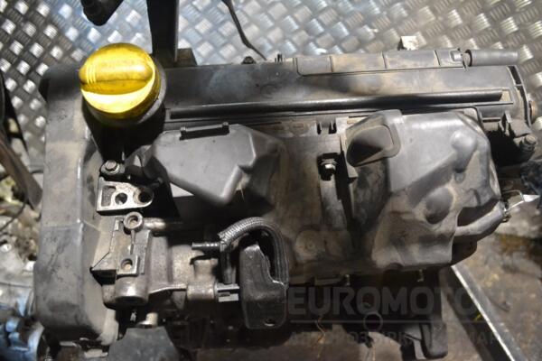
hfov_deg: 61.9
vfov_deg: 43.6
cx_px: 271
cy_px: 180
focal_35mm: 30
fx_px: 452
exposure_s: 1/60
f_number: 4
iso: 3200
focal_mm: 20
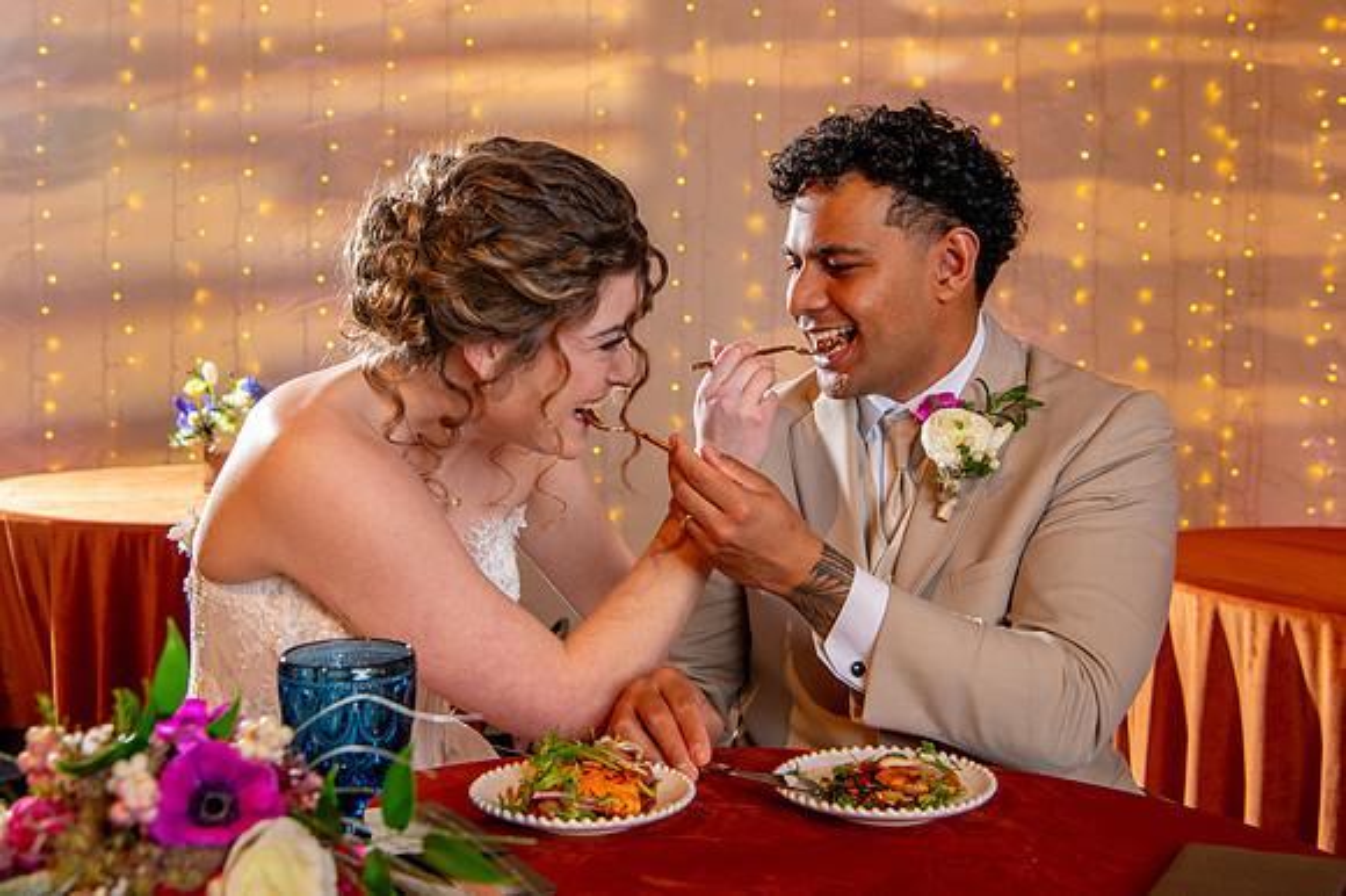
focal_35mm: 44
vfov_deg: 30.2
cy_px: 351
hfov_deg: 44.2
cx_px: 618
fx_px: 1656
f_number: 5
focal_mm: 36
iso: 2000
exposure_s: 1/125
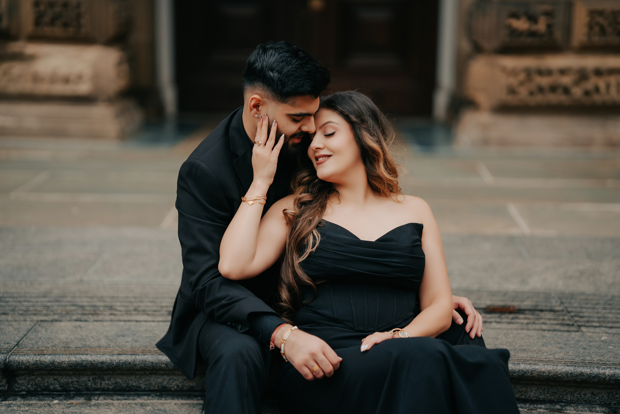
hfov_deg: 23.9
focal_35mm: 85
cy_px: 207
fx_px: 1464
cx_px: 310
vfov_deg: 16.1
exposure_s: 1/800
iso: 100
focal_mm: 85
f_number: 1.4
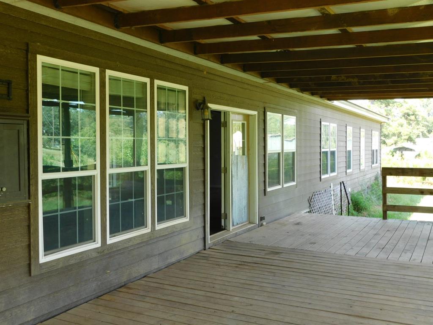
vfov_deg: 39.7
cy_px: 162
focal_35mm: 36
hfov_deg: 51.4
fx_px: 450
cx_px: 216
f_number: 3.5
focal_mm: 6.3
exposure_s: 1/80
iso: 125
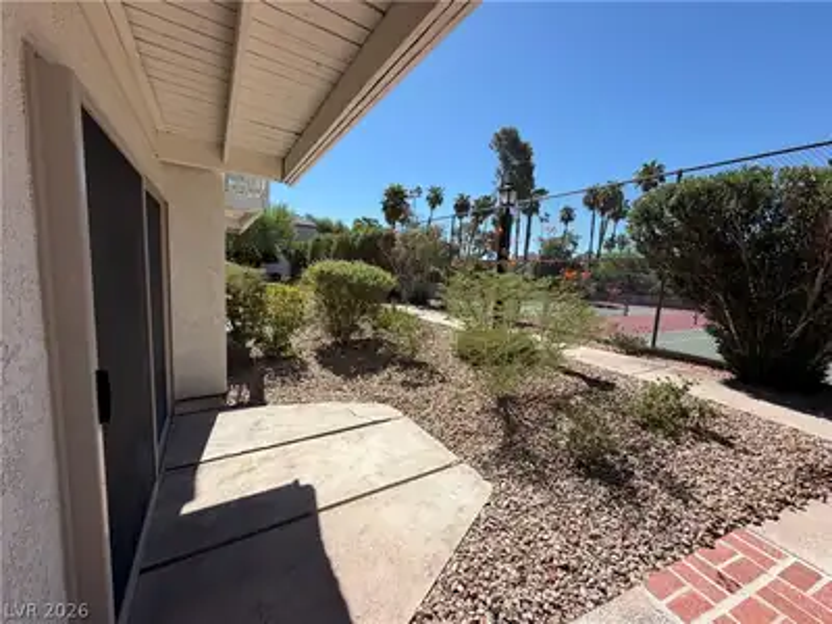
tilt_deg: -6.6
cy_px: 312
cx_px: 416
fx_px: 336
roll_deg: -3.8
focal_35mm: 14
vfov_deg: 85.7
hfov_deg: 102.1
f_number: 2.2
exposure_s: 1/770
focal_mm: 2.22
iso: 25
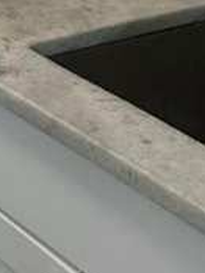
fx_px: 1158
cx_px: 239
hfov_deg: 10.0
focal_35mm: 147
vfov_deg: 12.8
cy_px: -121
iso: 160
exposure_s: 1/218
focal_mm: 6.76
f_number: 1.78
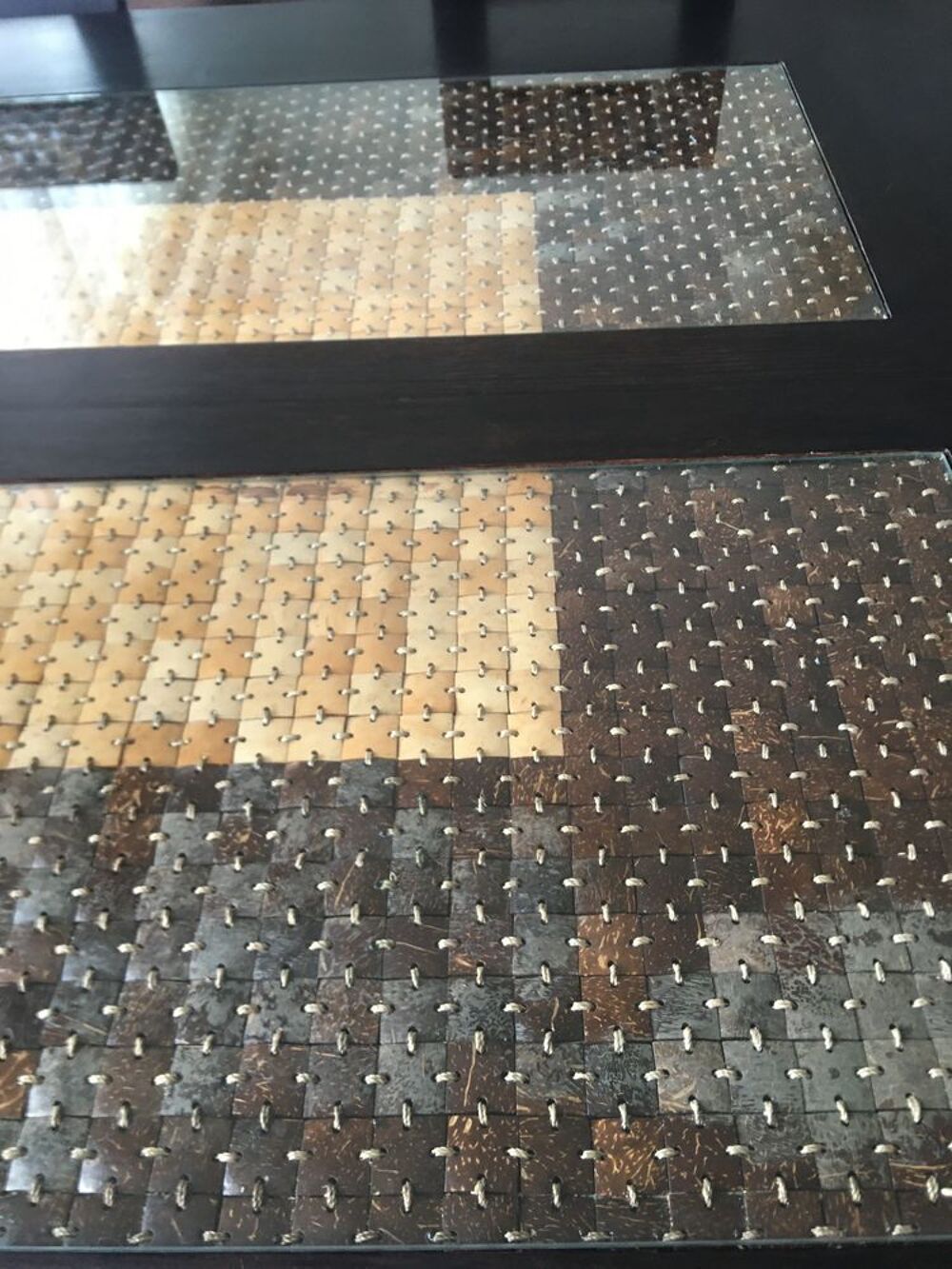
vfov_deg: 61.7
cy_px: 634
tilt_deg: -48.5
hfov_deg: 48.2
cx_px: 476
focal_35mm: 29
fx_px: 1063
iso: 125
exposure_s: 1/33
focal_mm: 4.15
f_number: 2.2
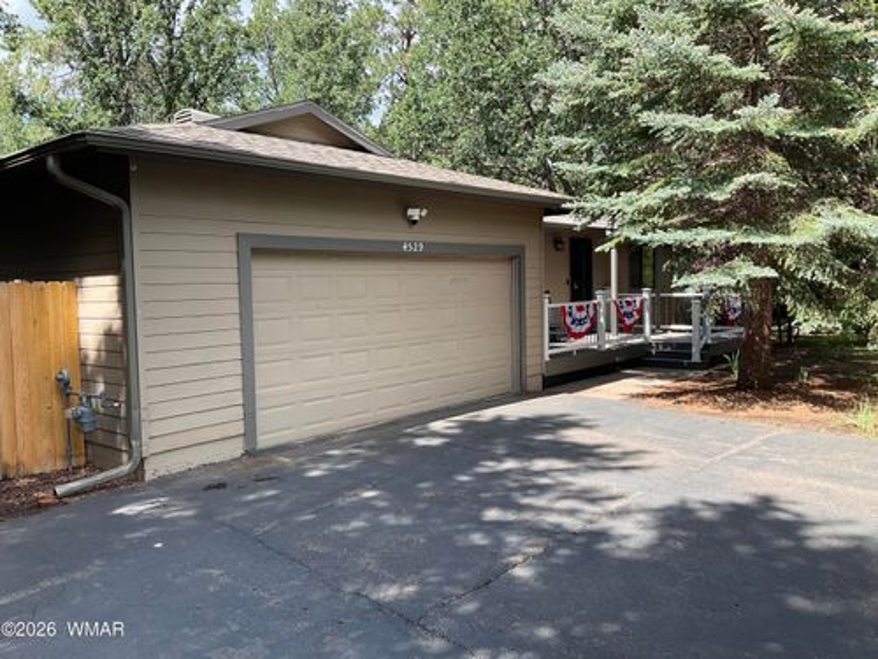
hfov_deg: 61.7
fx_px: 736
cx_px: 439
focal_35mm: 29
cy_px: 330
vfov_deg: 48.2
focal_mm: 3
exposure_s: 1/358
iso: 16
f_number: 1.8
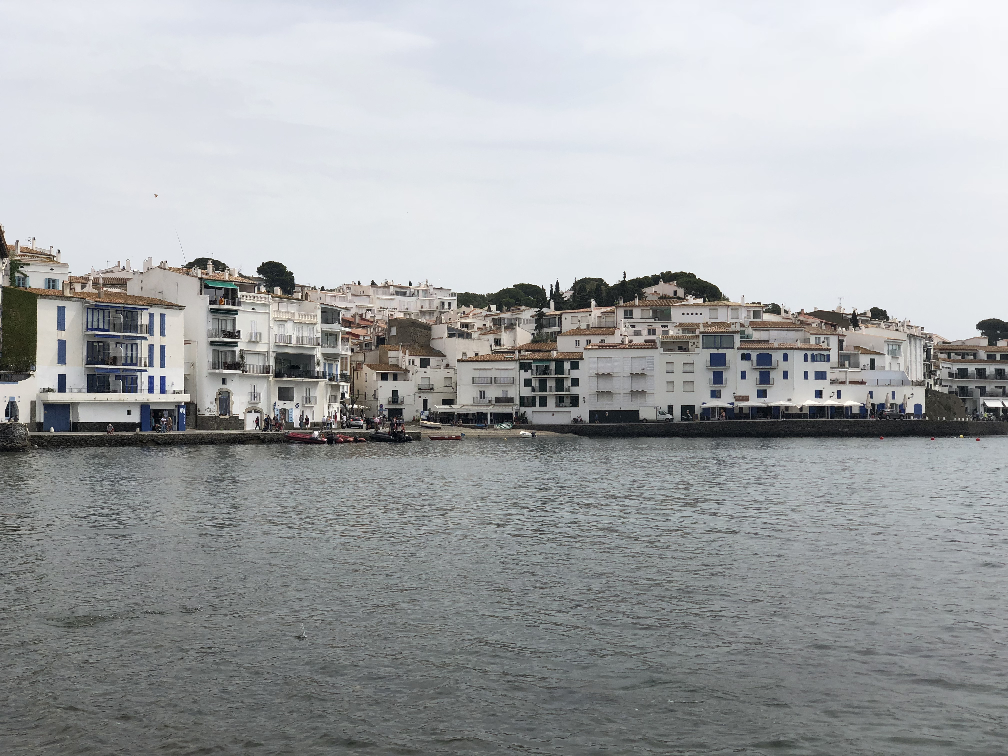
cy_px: 378
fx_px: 1514
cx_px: 504
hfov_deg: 36.8
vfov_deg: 28.0
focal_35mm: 52
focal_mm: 6
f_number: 2.4
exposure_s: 1/1919
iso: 16
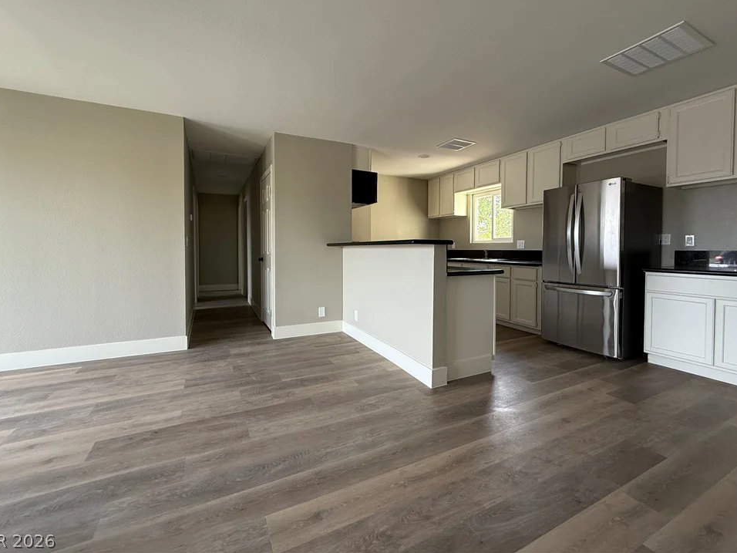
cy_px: 258
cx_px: 365
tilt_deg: -1.1
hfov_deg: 98.2
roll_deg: +0.3
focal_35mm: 15
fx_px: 319
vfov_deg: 81.6
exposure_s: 1/99
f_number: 2.2
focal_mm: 2.22
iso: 125
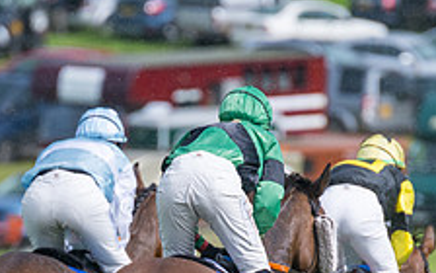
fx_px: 11051
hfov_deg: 2.3
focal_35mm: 930
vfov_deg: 1.4
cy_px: 319
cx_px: 106
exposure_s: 1/4000
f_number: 4
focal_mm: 280
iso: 400
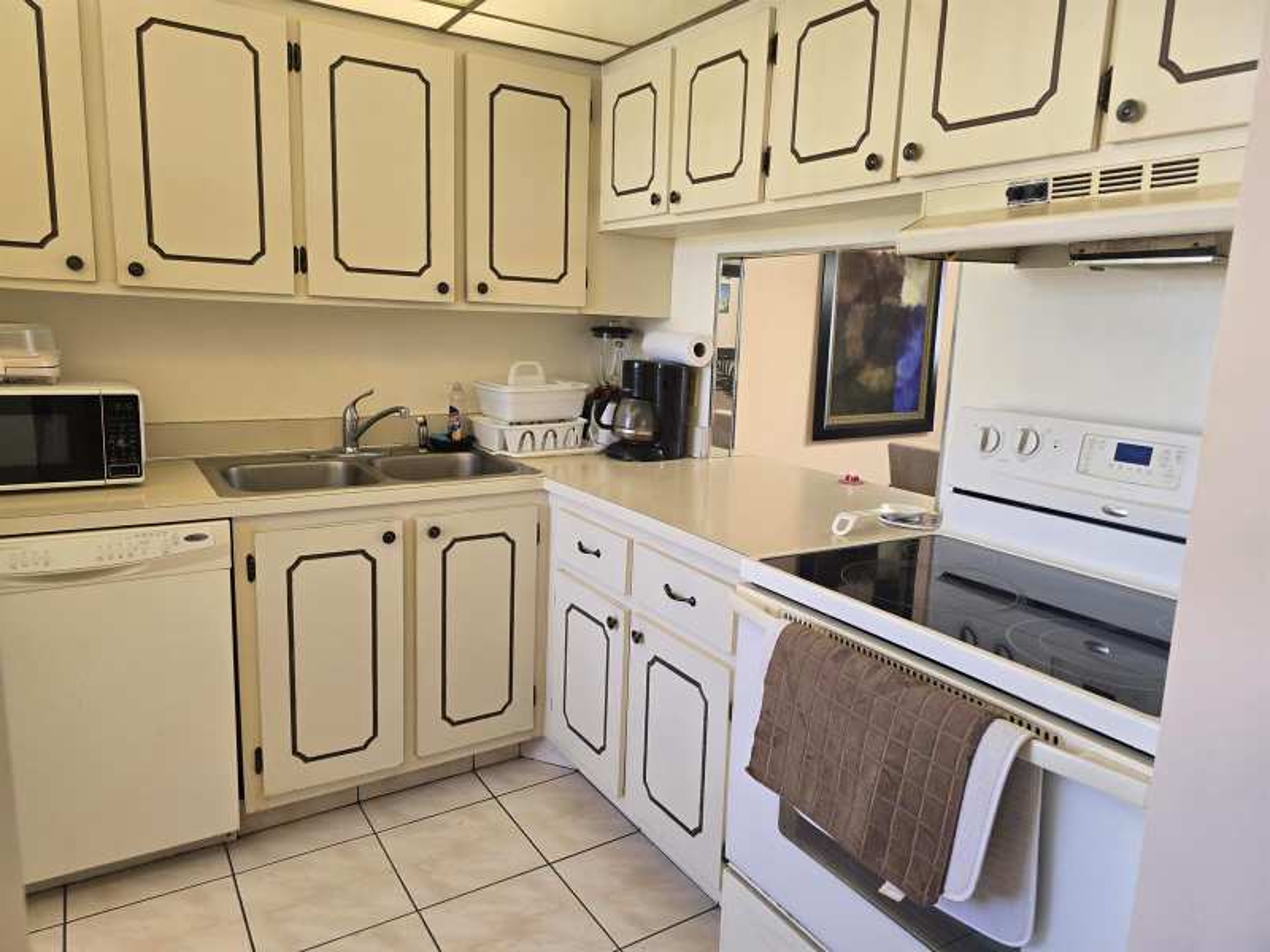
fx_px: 844
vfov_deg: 58.9
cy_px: 476
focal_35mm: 23
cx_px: 635
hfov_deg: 73.9
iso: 100
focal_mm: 6.3
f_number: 1.7
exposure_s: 1/60
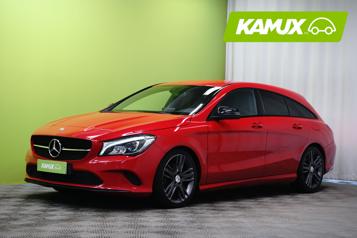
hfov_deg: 28.8
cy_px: 119
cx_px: 178
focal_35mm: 70
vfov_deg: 19.5
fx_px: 694
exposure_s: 1/6
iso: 500
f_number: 8
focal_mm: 70
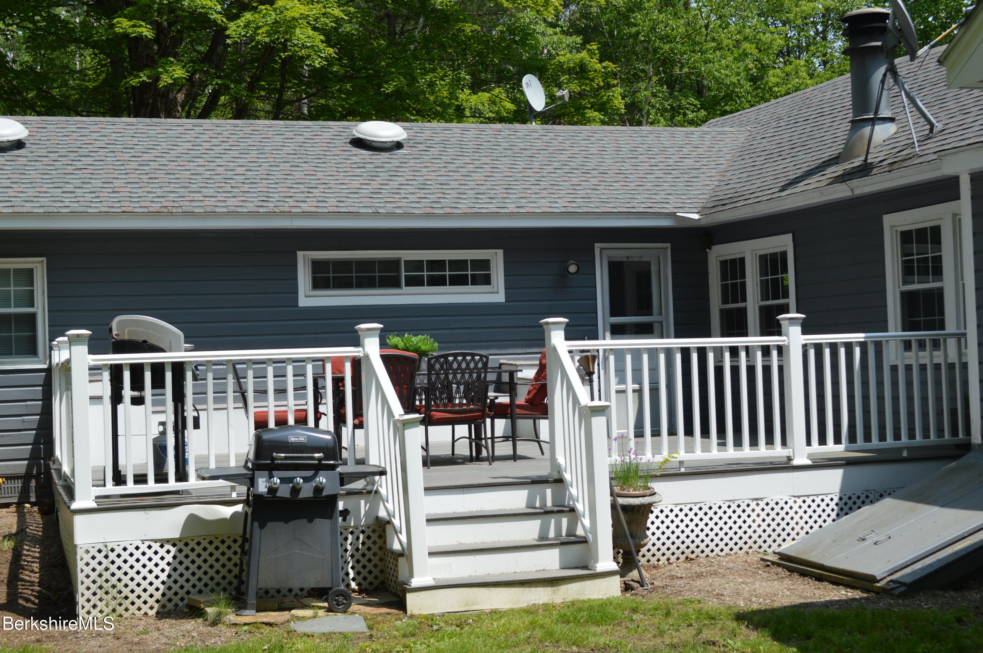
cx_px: 492
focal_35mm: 52
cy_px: 326
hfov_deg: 37.9
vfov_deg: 25.7
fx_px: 1432
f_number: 7.1
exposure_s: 1/200
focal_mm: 35
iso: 100
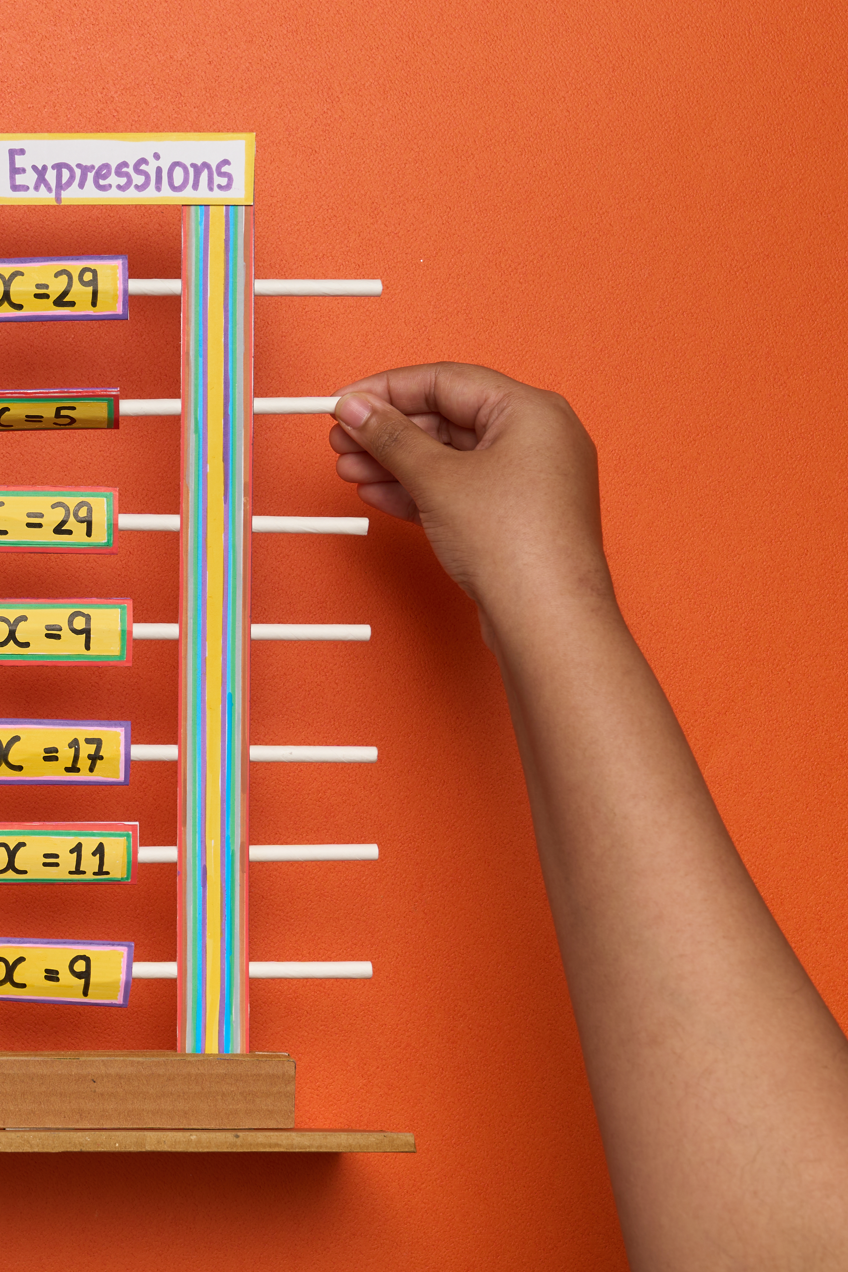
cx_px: -112
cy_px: 613
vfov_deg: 30.5
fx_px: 2332
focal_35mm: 66
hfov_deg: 19.6
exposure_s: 1/100
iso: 100
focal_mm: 38
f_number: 9
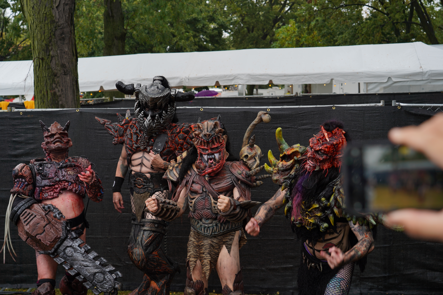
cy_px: 148
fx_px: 628
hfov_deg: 38.9
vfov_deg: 26.5
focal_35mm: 51
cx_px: 222
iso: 100
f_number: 5
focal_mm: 51
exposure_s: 1/100
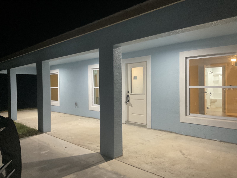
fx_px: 199
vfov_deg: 48.2
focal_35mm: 29
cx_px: 118
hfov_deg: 61.7
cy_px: 89
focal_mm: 3
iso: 250
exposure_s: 1/40
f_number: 1.8
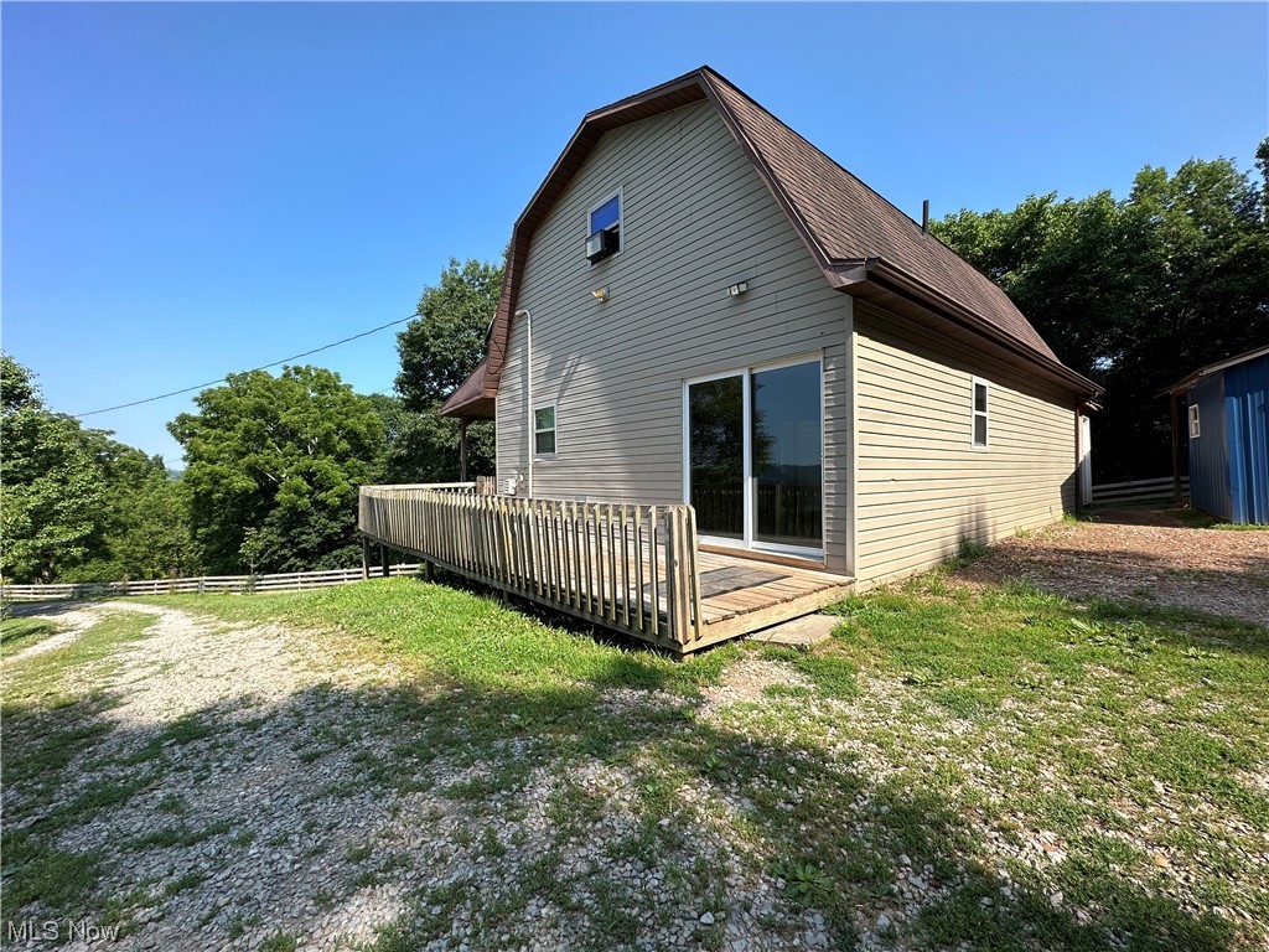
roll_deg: +0.4
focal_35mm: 14
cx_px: 634
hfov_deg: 102.1
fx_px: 513
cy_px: 476
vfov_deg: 85.7
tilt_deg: -0.1
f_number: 2.2
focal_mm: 2.22
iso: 50
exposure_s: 1/988
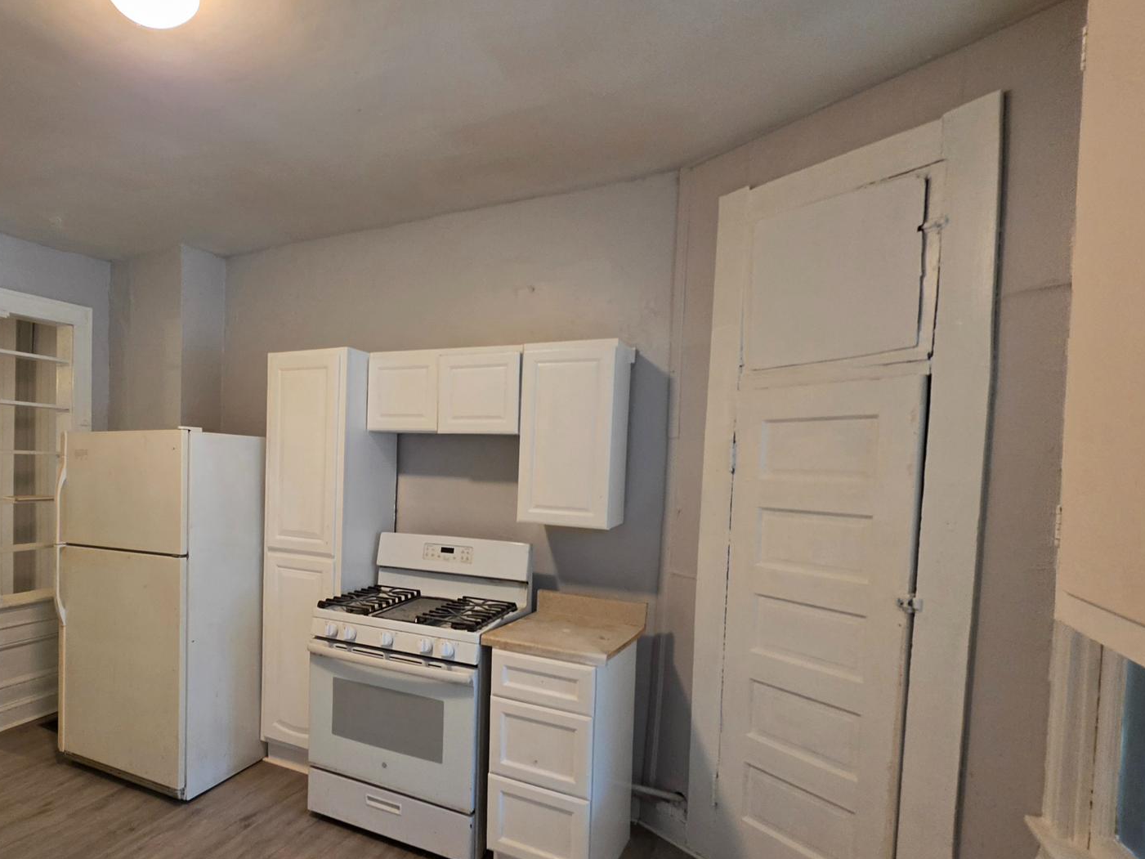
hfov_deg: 80.5
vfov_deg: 68.3
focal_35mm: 19
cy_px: 494
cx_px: 343
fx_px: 629
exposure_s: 1/60.2
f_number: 1.9
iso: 320
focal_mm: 2.2
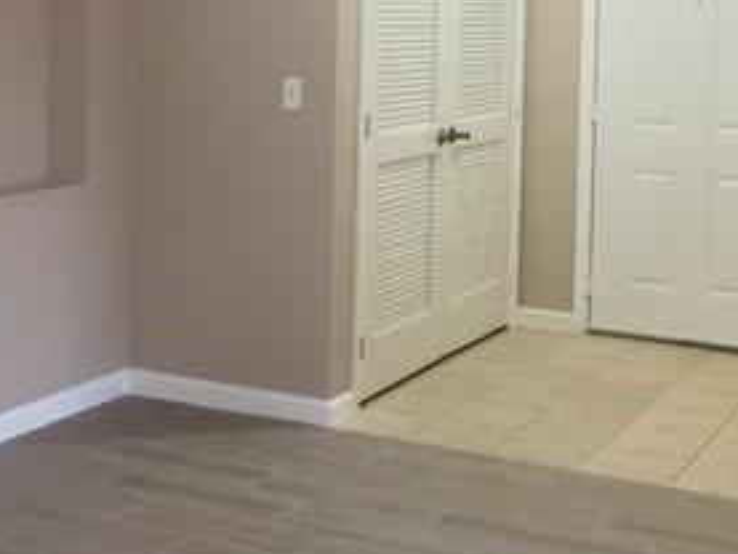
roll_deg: -3.0
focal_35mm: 67
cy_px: 83
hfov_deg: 29.0
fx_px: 1429
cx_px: 357
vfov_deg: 21.6
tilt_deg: -1.0
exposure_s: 1/15
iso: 50
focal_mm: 4.15
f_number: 2.2
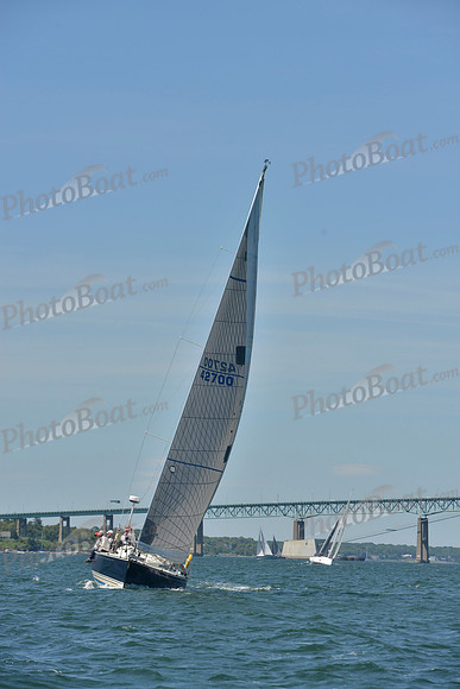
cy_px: 344
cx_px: 230
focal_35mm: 155
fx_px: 2969
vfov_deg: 13.2
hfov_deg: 8.9
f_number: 9
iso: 280
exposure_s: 1/1250
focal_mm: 155
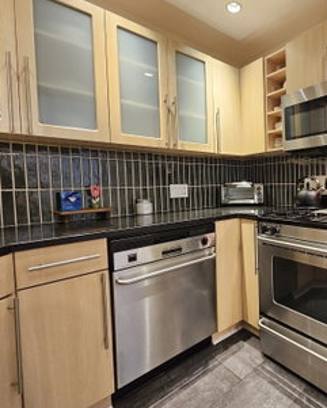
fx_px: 218
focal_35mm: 18
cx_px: 263
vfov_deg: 86.3
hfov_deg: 66.8
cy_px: 192
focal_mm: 2.2
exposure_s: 1/24
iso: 800
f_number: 2.2
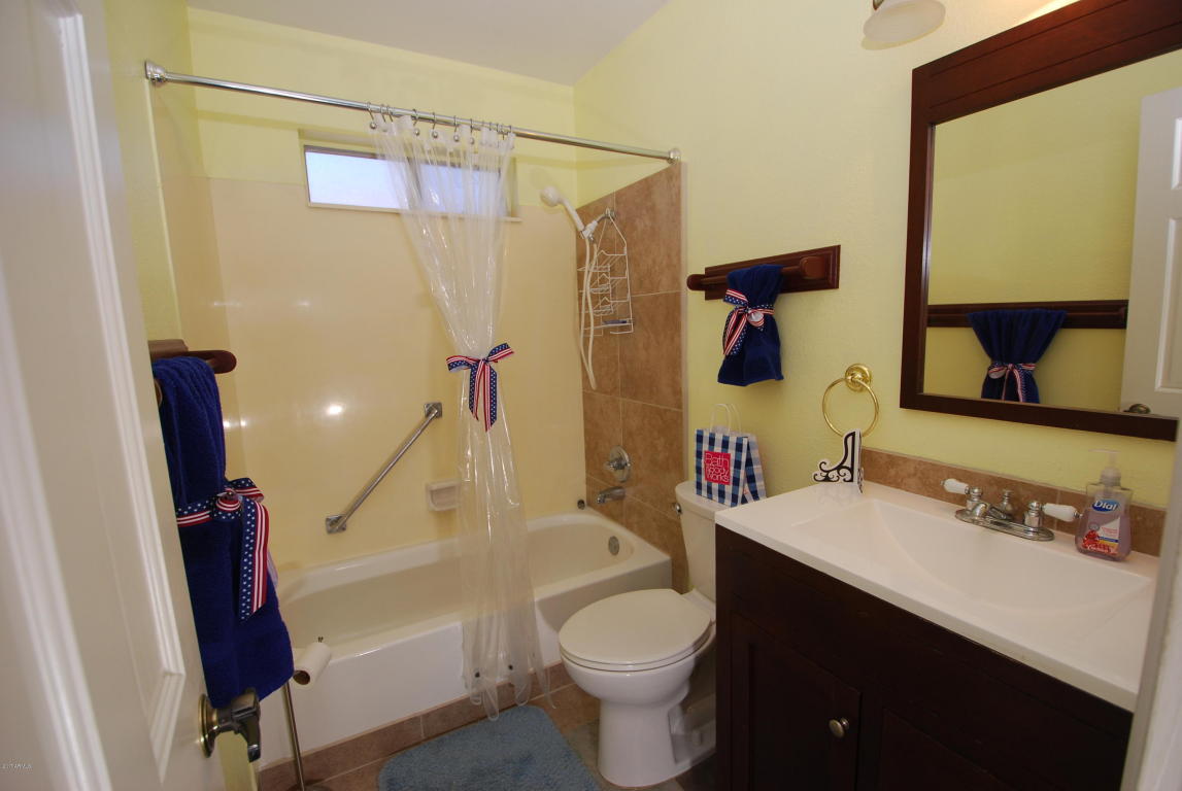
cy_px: 396
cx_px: 591
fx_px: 493
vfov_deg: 77.5
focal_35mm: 15
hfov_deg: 100.3
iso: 200
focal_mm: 10
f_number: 4
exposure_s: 1/60
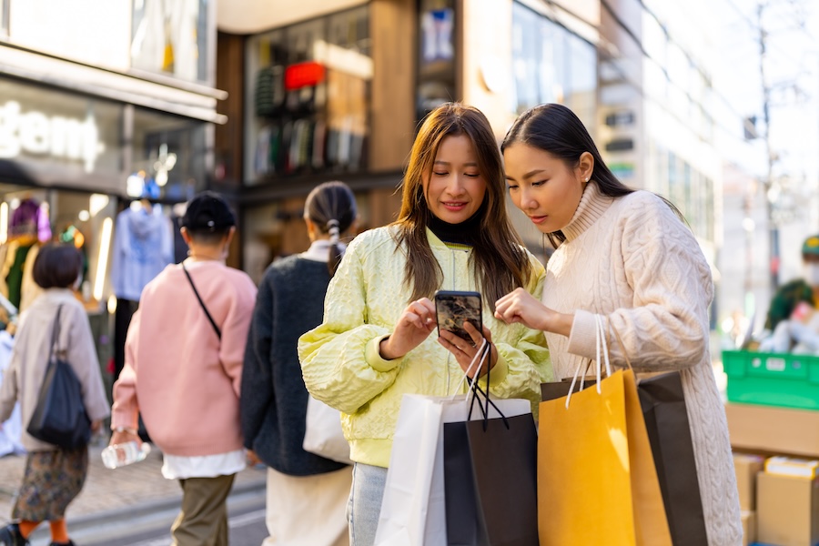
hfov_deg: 48.5
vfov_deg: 33.4
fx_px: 910
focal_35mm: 40
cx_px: 410
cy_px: 273
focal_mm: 40
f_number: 1.4
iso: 100
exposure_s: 1/800
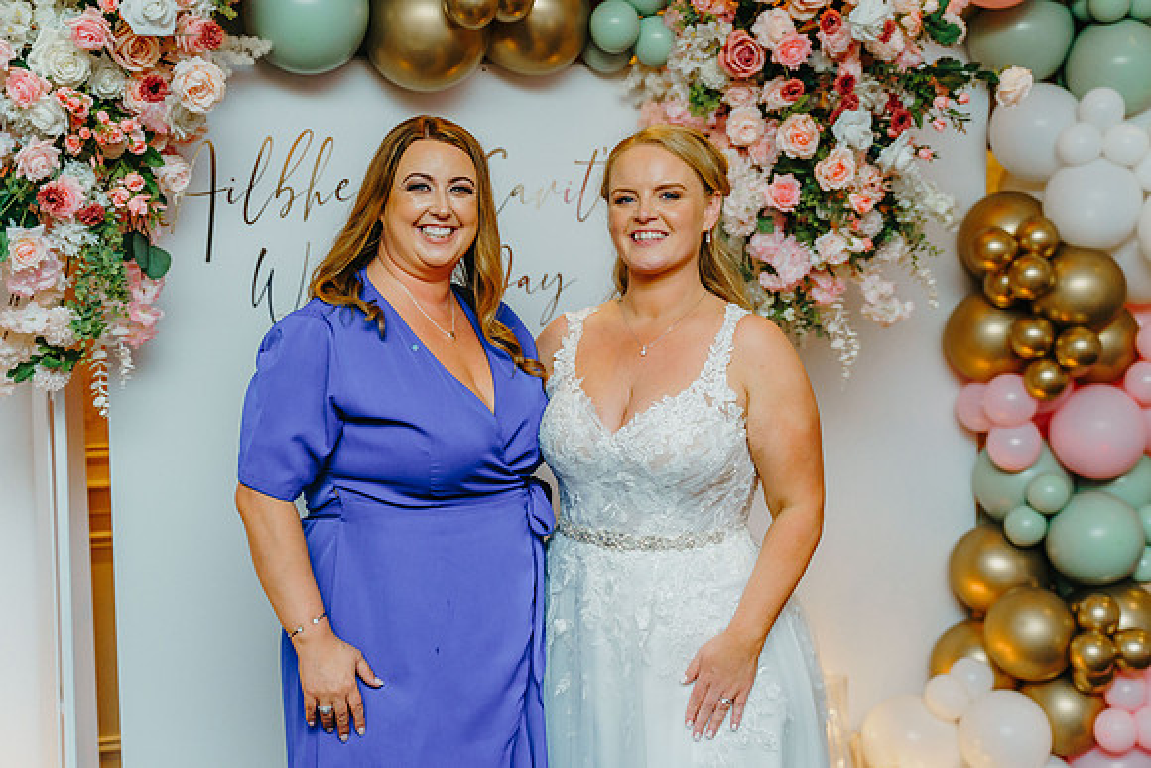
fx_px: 1599
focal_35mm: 50
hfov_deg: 39.6
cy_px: 384
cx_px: 576
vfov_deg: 27.0
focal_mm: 50
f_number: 2.8
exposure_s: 1/200
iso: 2000
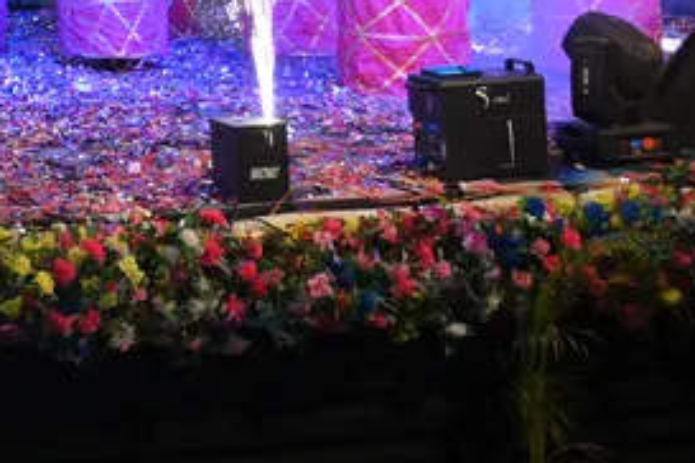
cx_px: -425
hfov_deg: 16.1
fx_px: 2194
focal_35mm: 114
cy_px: -281
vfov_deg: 11.4
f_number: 4
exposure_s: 1/250
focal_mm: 34.5
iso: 2000
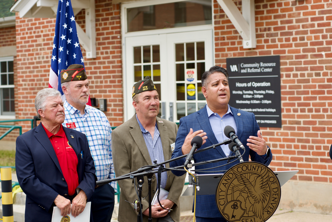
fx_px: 793
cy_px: 111
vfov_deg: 15.9
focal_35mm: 86
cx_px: 166
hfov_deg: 23.6
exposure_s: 1/200
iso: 100
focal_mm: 86
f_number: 5.6
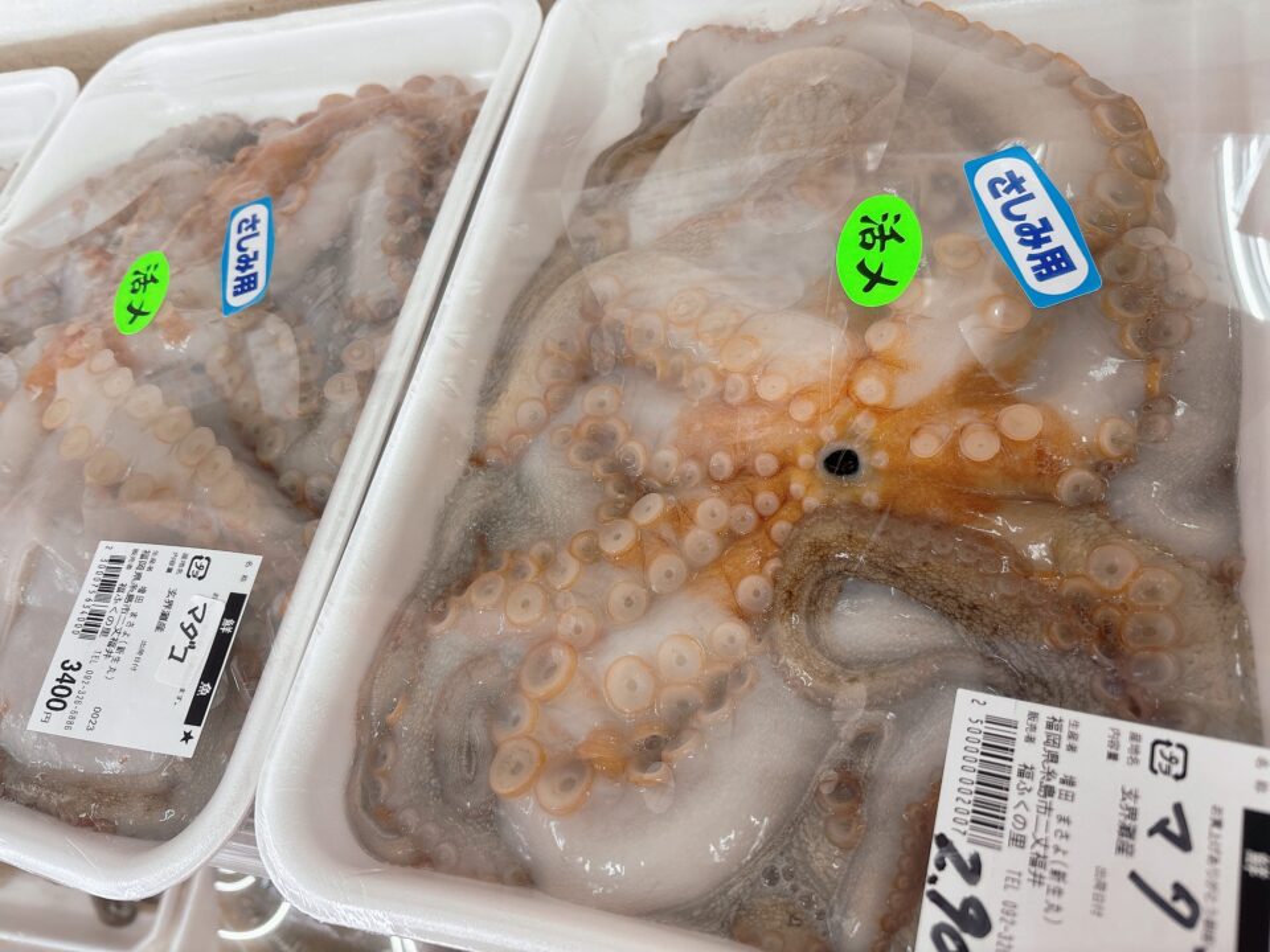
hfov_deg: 67.3
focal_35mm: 26
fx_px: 954
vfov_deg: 53.1
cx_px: 635
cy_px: 476
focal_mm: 5.96
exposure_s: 1/60
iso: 64
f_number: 1.6
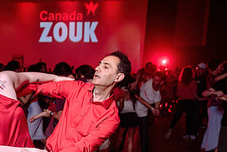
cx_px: 41
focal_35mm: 54
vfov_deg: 24.3
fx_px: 341
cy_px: 142
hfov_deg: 35.5
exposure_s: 1/60
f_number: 2.8
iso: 800
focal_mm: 24
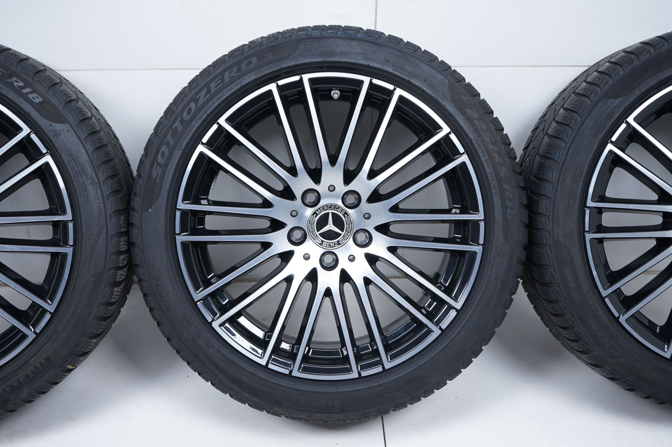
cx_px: 336
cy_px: 224
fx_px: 821
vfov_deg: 30.5
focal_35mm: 44
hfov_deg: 44.5
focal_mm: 44
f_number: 7.1
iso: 250
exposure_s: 1/125
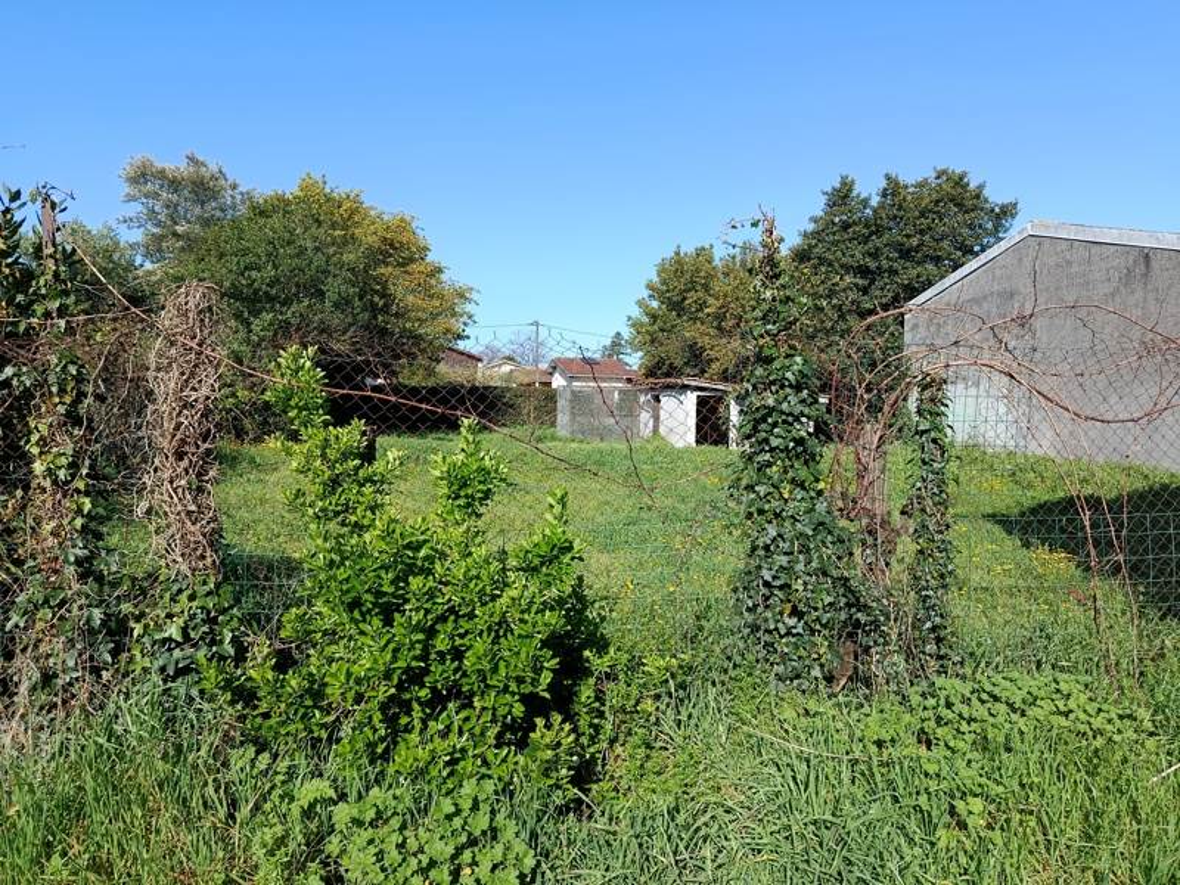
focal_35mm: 24
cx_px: 590
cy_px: 442
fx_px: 818
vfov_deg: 56.8
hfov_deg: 71.6
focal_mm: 5.24
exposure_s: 1/420
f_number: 1.7
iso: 50
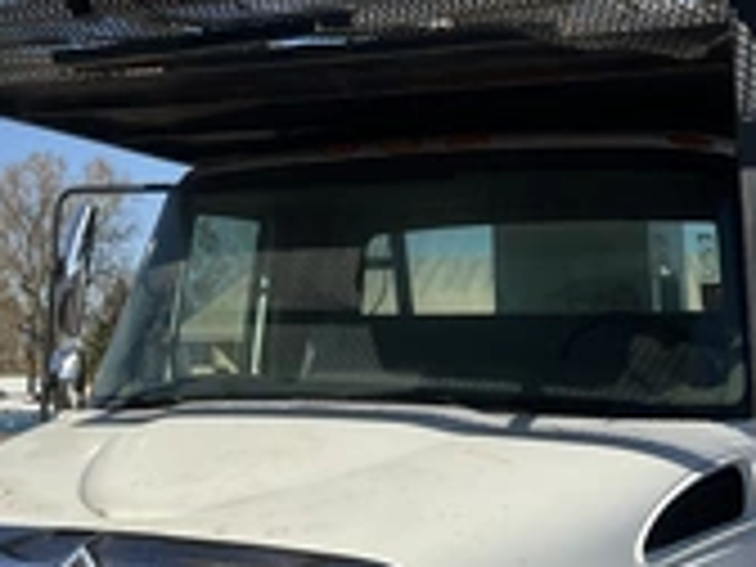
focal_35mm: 69
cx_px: 310
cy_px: -45
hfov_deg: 28.1
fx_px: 1507
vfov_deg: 20.4
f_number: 1.8
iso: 25
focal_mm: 3
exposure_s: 1/1984
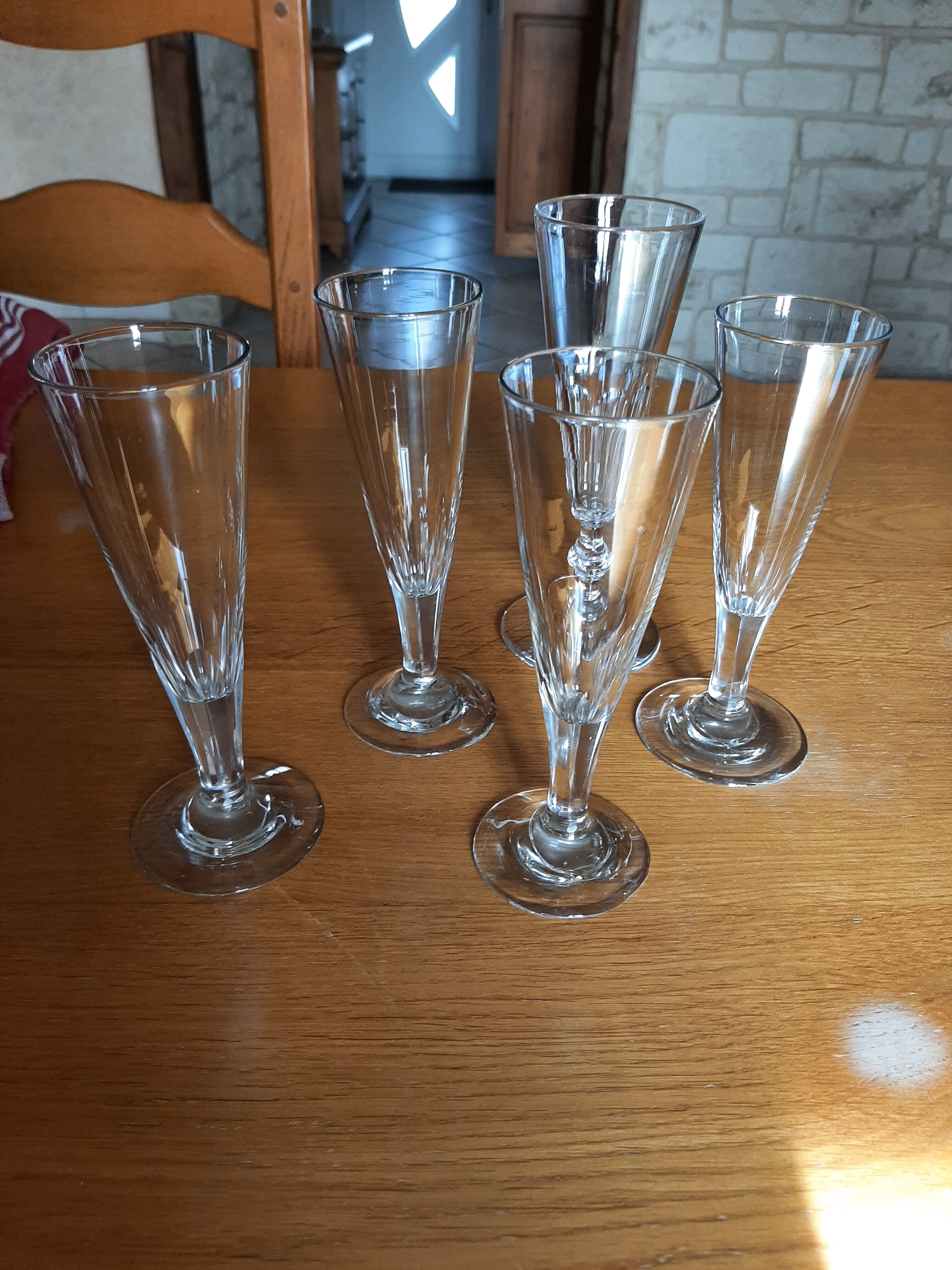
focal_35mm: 26
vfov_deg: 67.3
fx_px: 953
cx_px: 476
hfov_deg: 53.1
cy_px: 635
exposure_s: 1/100
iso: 80
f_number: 1.7
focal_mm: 3.93
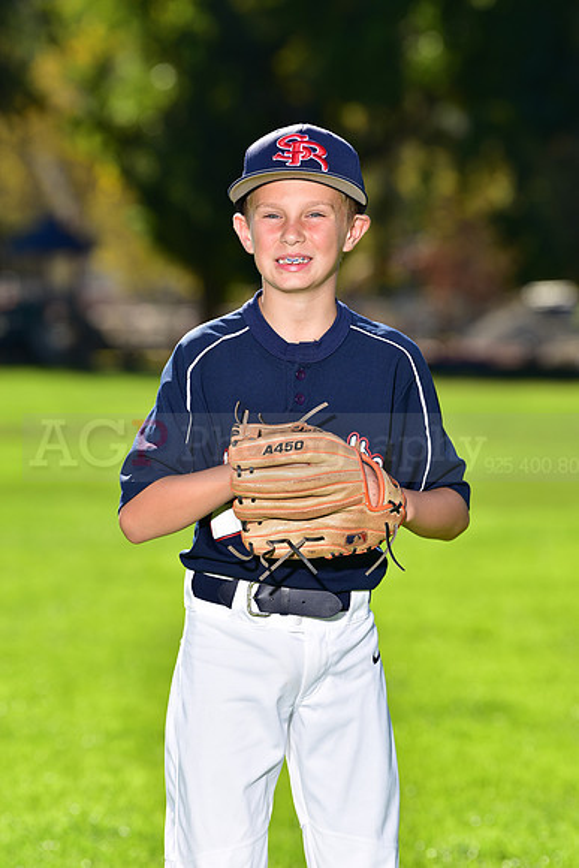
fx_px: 4822
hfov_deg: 6.9
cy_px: 434
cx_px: 290
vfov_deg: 10.3
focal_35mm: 200
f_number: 5.6
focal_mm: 200
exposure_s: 1/250
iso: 80
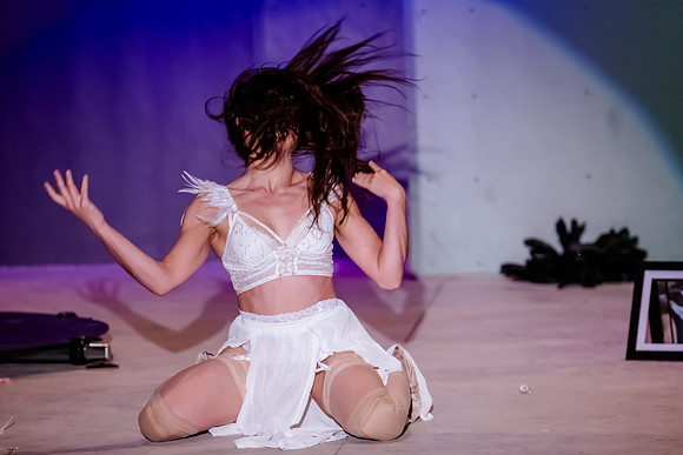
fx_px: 4640
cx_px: 436
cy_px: 288
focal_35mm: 245
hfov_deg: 8.4
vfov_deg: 5.6
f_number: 2.8
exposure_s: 1/400
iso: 2000
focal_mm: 150
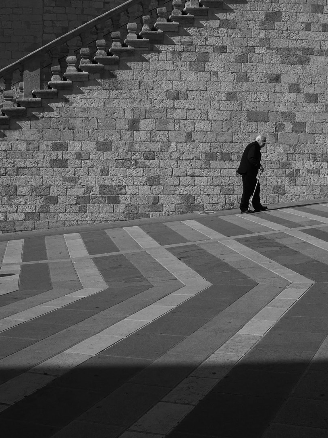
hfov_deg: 26.1
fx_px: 708
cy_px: 190
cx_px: 162
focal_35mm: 56
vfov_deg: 34.3
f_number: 8
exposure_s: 1/1000
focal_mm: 19
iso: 200
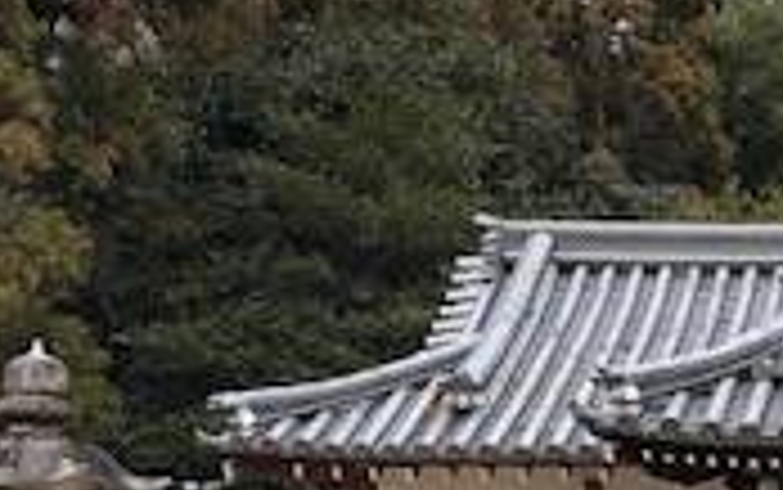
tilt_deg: +5.2
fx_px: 2327
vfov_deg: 11.9
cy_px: 472
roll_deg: +0.1
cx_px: 855
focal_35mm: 109
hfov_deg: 18.4
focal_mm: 3.99
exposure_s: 1/470
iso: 20
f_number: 1.8
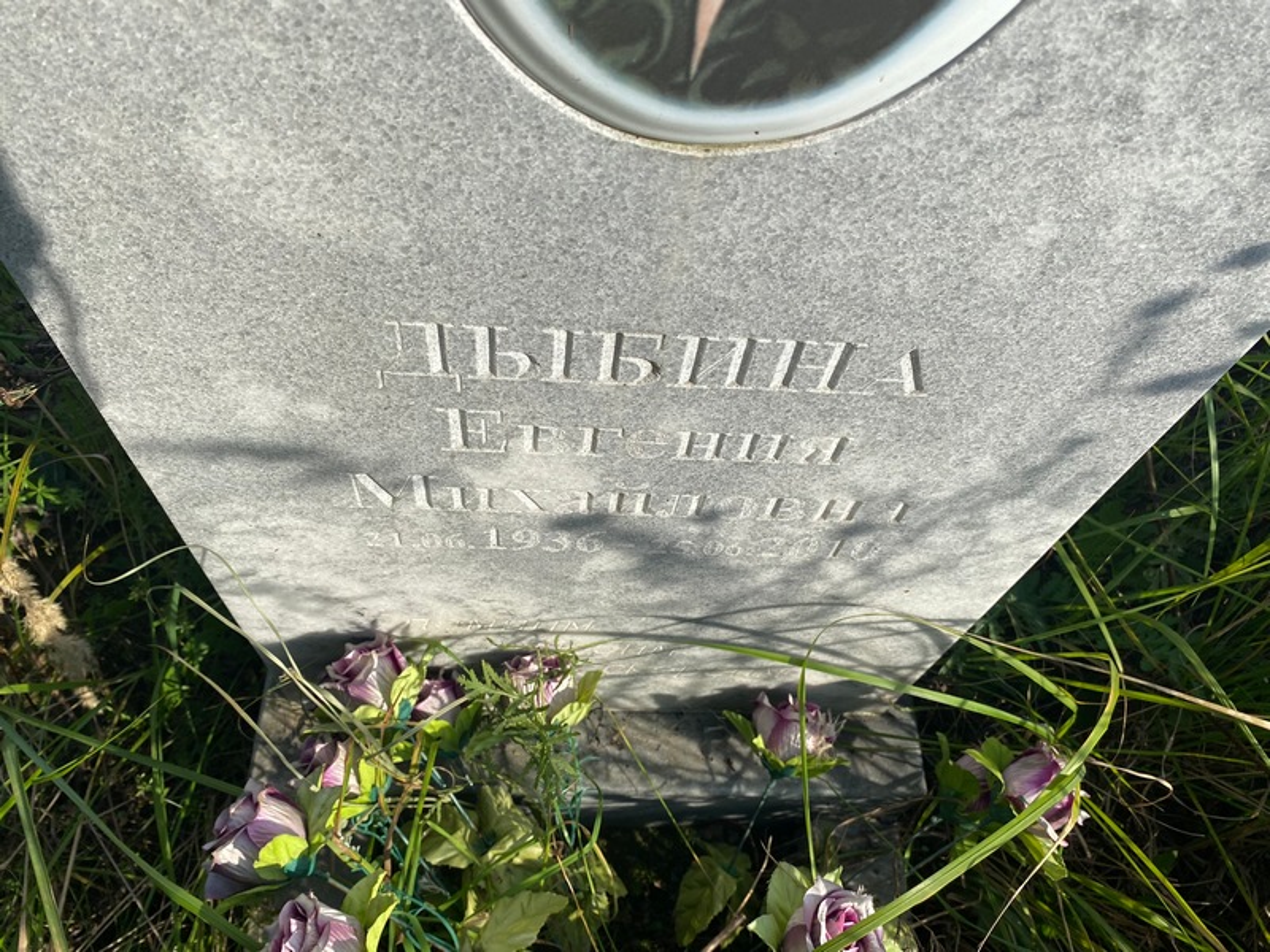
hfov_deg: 67.3
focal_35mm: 26
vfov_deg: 53.1
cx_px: 635
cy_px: 476
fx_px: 954
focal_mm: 4.25
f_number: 1.8
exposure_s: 1/2688
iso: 32
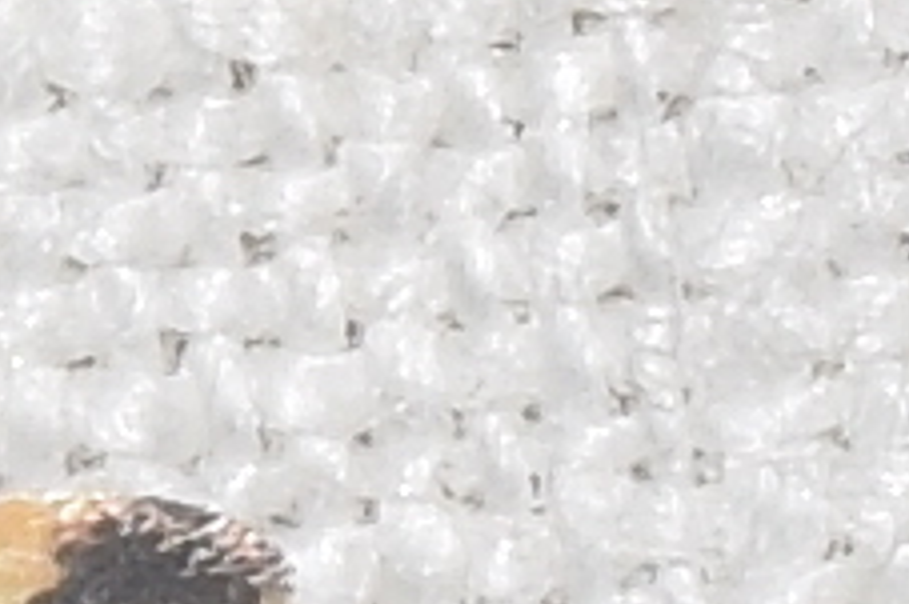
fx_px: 22456
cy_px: 776
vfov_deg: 1.5
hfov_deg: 2.3
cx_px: -489
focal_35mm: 890
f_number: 11
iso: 125
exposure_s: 1/160
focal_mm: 140
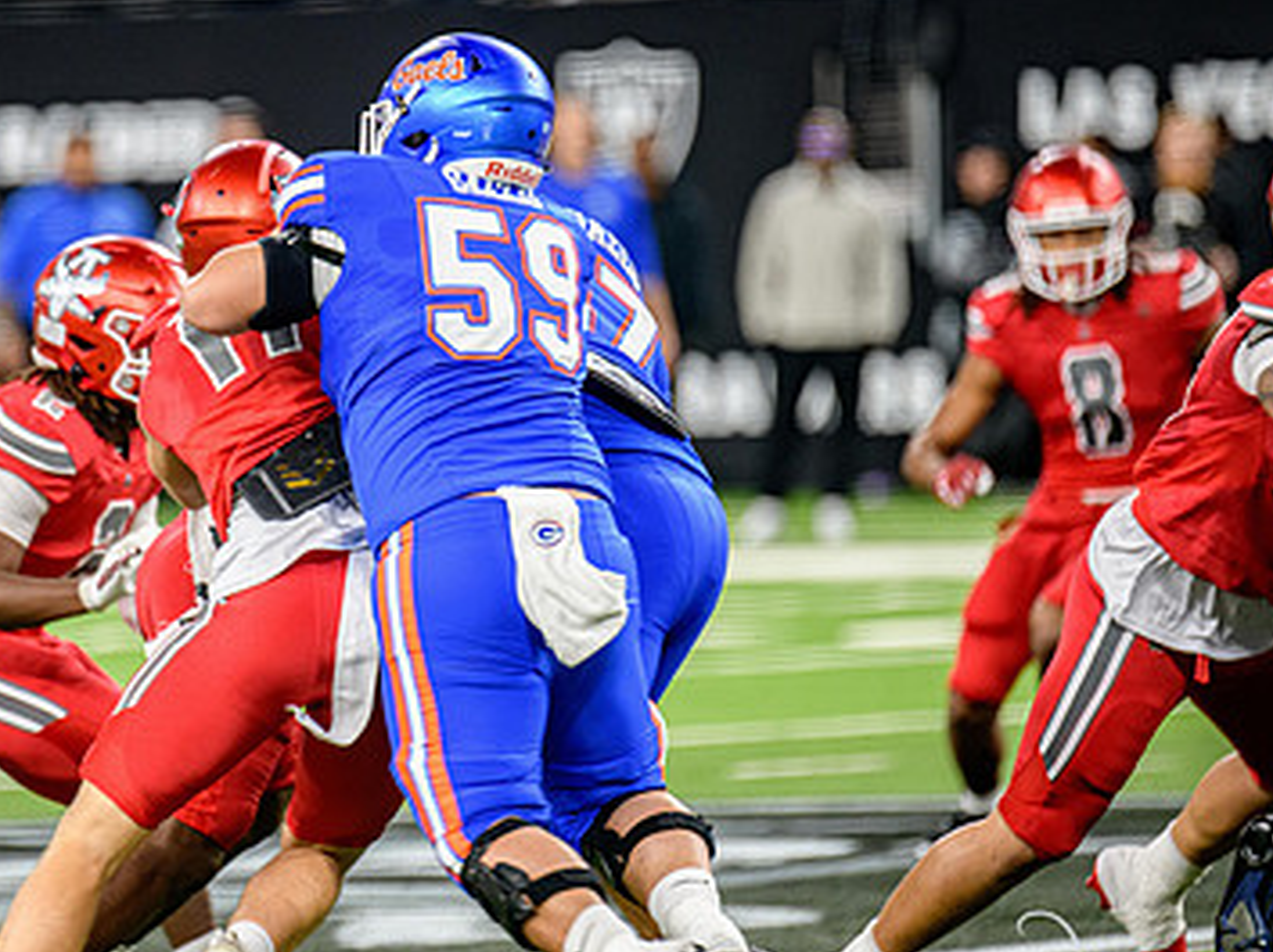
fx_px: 17383
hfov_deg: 4.2
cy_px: 480
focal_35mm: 473
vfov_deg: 3.1
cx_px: 360
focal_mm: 300
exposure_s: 1/400
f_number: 2.8
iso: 1250
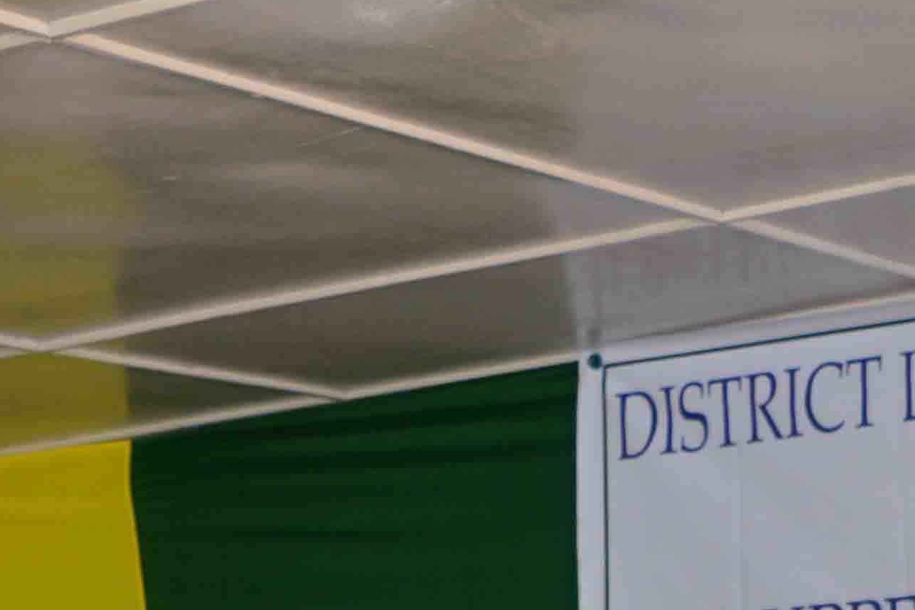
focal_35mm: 141
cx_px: 1161
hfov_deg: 14.0
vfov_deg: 9.4
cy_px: 1013
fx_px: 3583
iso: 400
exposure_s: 1/80
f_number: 3.5
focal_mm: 20
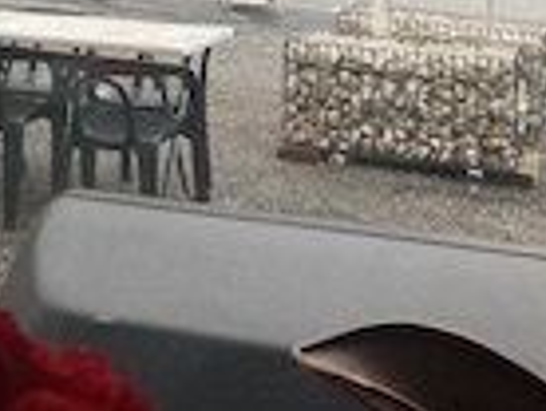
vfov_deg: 16.8
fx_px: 1280
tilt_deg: +0.4
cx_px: -111
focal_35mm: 81
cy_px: -174
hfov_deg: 22.2
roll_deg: -1.0
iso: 20
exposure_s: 1/363
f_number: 1.8
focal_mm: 3.99
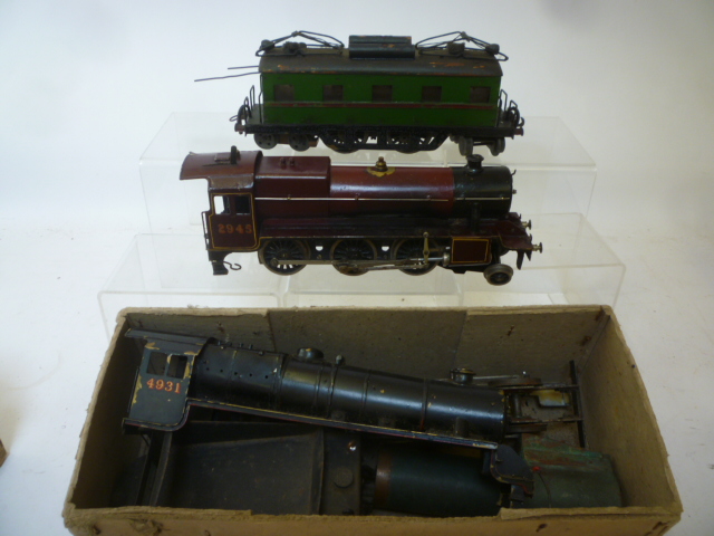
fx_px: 598
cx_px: 357
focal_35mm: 29
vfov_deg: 48.2
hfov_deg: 61.7
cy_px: 268
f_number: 3.3
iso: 100
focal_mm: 5.2
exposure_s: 1/30
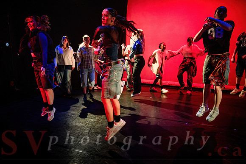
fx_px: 183
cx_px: 109
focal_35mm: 27
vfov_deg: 48.3
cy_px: 87
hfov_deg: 67.6
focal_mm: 24
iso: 3200
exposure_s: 1/300
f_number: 2.8
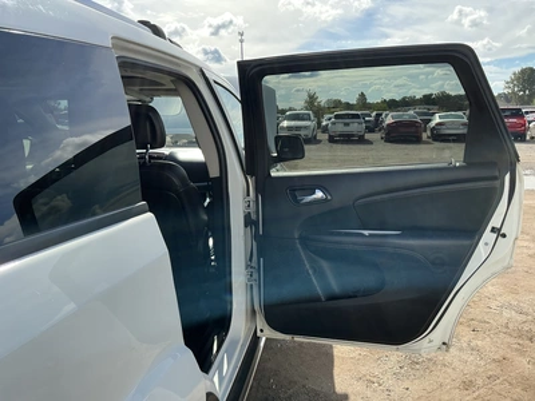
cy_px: 200
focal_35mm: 28
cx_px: 268
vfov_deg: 49.7
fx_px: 433
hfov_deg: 63.4
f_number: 1.8
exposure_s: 1/929
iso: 25
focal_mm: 3
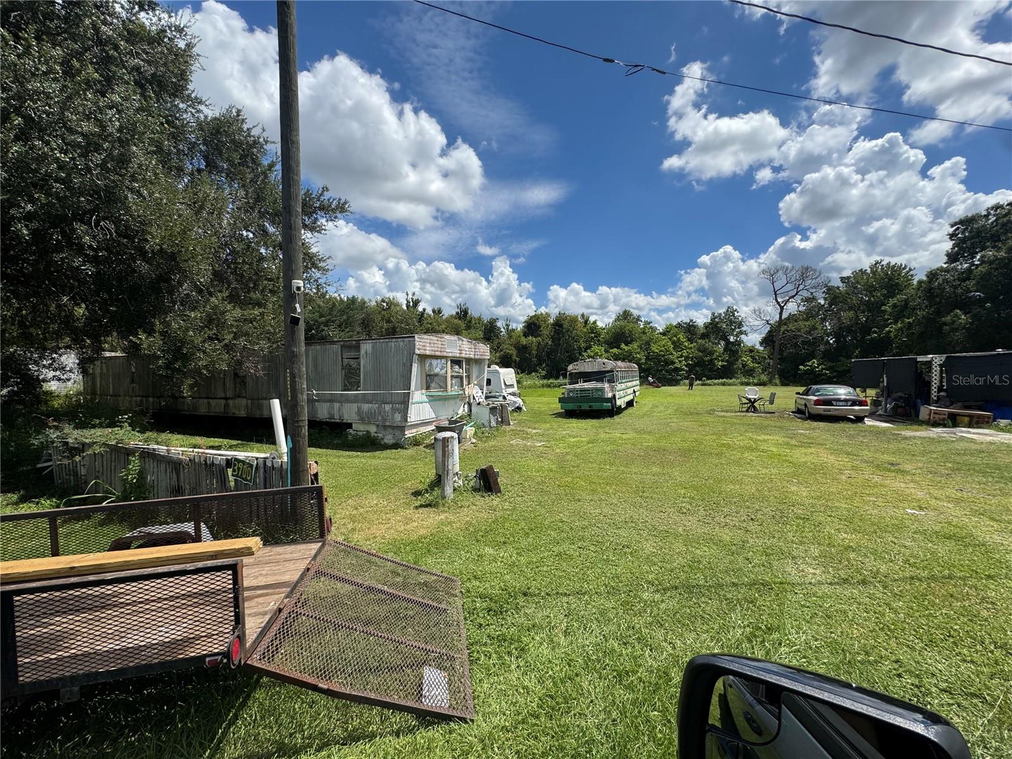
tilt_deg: -0.8
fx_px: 409
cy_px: 380
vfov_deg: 85.7
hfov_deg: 102.1
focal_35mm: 14
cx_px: 506
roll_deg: -0.3
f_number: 2.2
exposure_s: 1/2985
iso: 50
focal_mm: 2.22
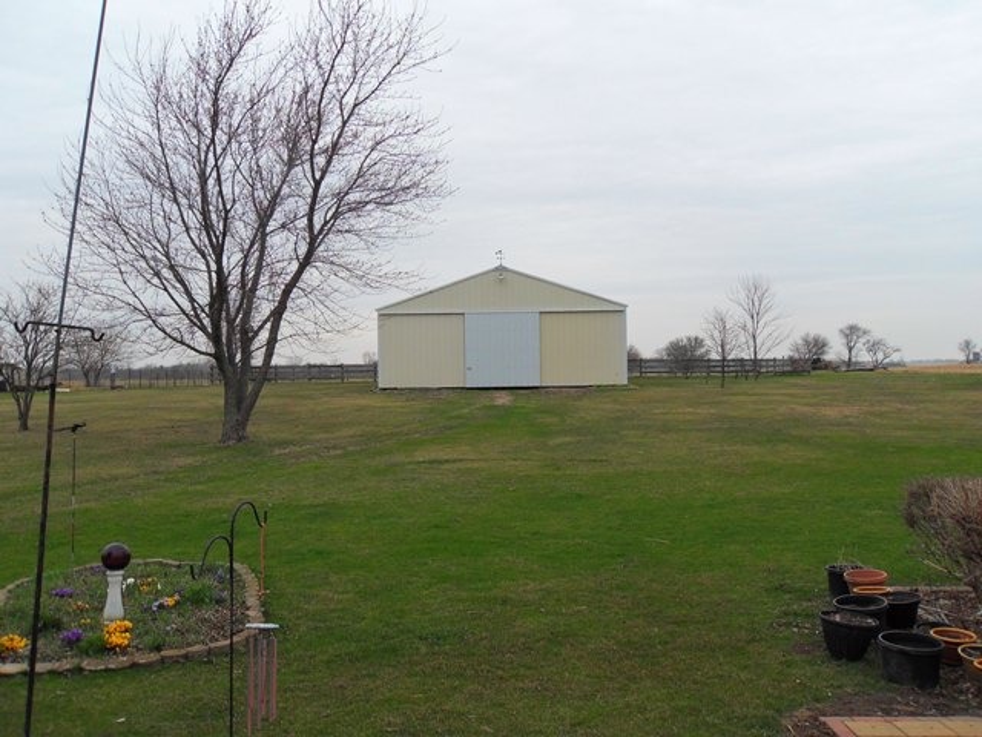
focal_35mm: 35
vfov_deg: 40.7
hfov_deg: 52.6
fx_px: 993
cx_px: 491
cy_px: 368
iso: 80
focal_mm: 6.3
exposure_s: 1/90
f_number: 8.2
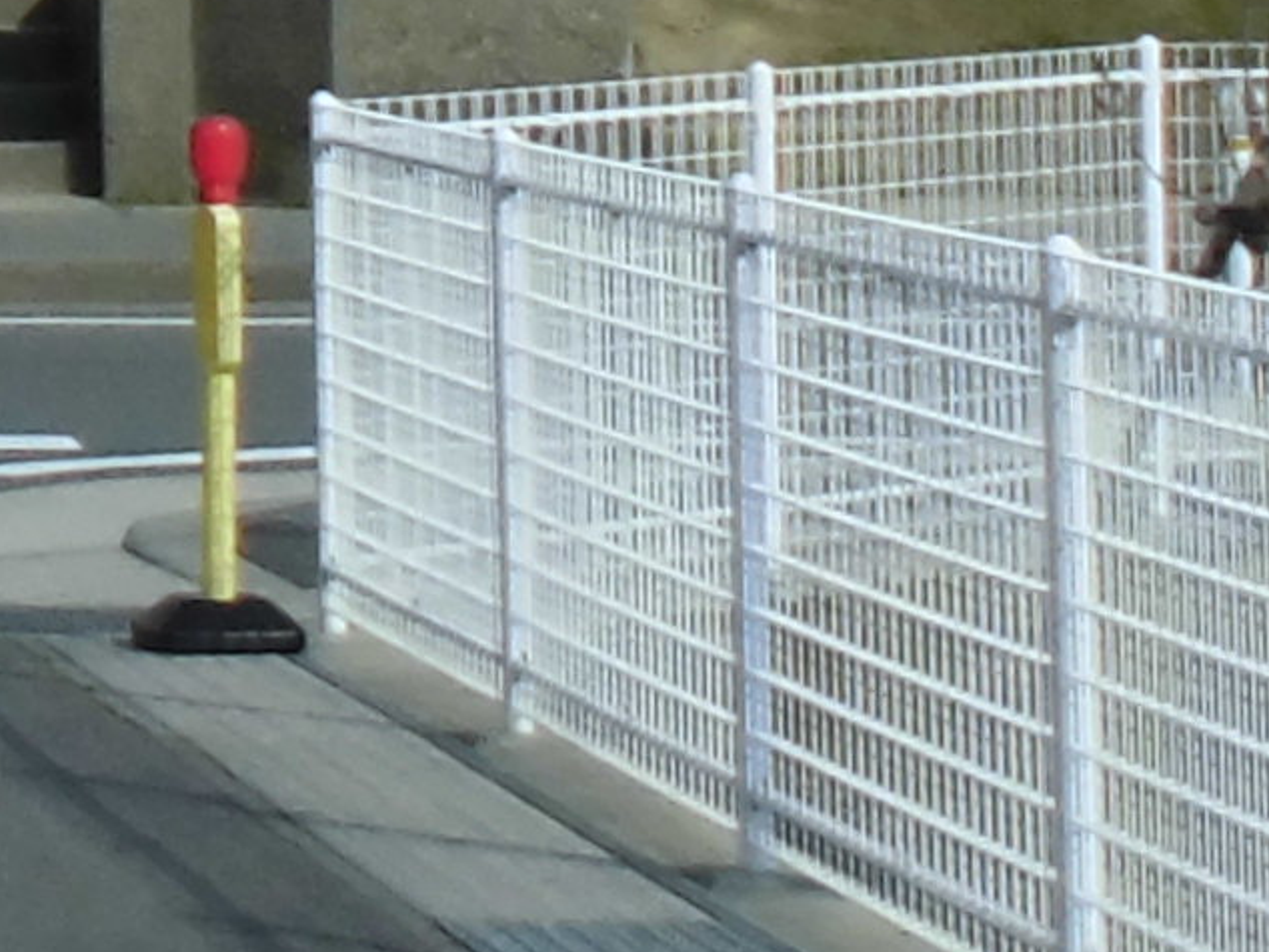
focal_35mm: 247
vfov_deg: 5.8
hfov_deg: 7.5
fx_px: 9058
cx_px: -1673
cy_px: -1118
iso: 100
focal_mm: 6.1
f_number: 4
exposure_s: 1/1000
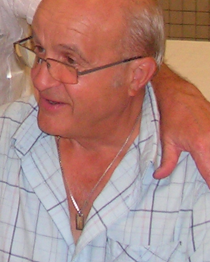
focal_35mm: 152
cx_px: -98
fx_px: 1180
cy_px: -64
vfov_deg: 12.3
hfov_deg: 9.9
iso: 200
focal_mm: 6
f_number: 3.2
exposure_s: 1/40
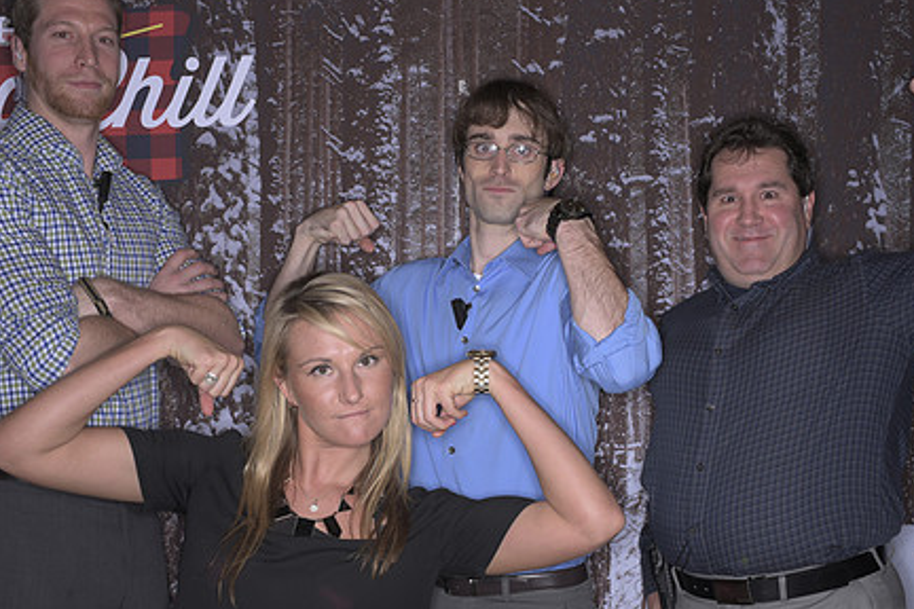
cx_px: 459
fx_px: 1193
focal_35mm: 47
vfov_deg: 28.5
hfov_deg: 41.9
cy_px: 380
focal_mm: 35
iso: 64
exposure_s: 1/250
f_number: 11
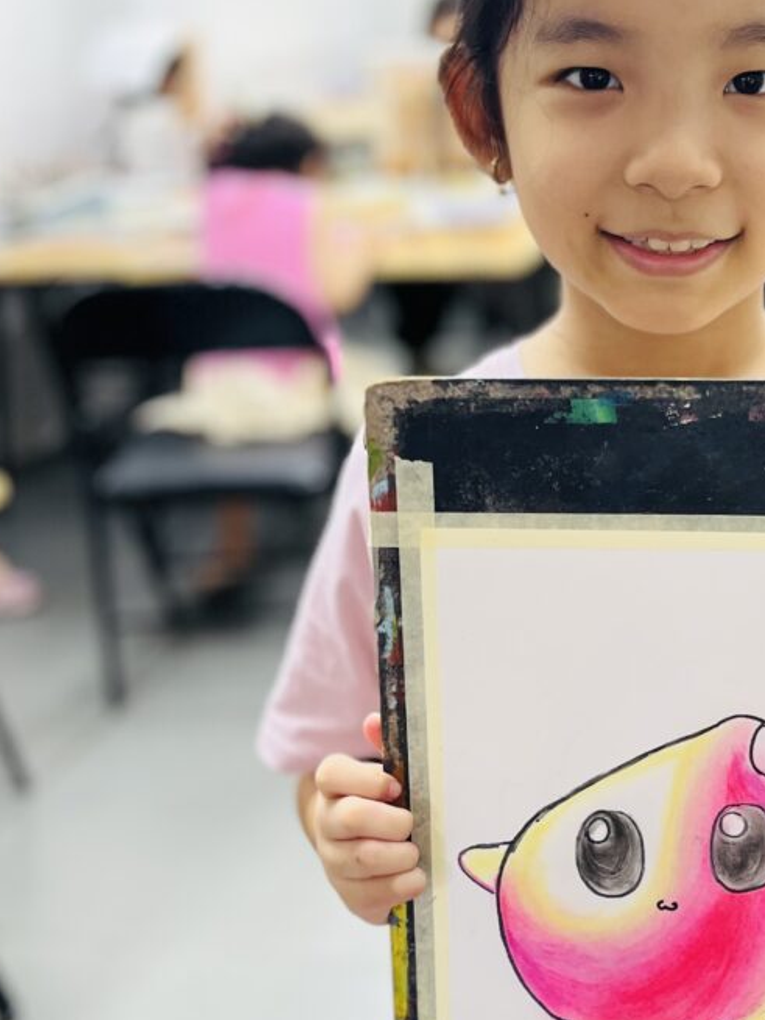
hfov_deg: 26.8
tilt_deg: -21.8
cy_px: 559
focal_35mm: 53
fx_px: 1561
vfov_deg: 36.1
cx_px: 654
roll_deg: +2.7
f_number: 1.6
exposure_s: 1/100
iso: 125
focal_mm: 5.1
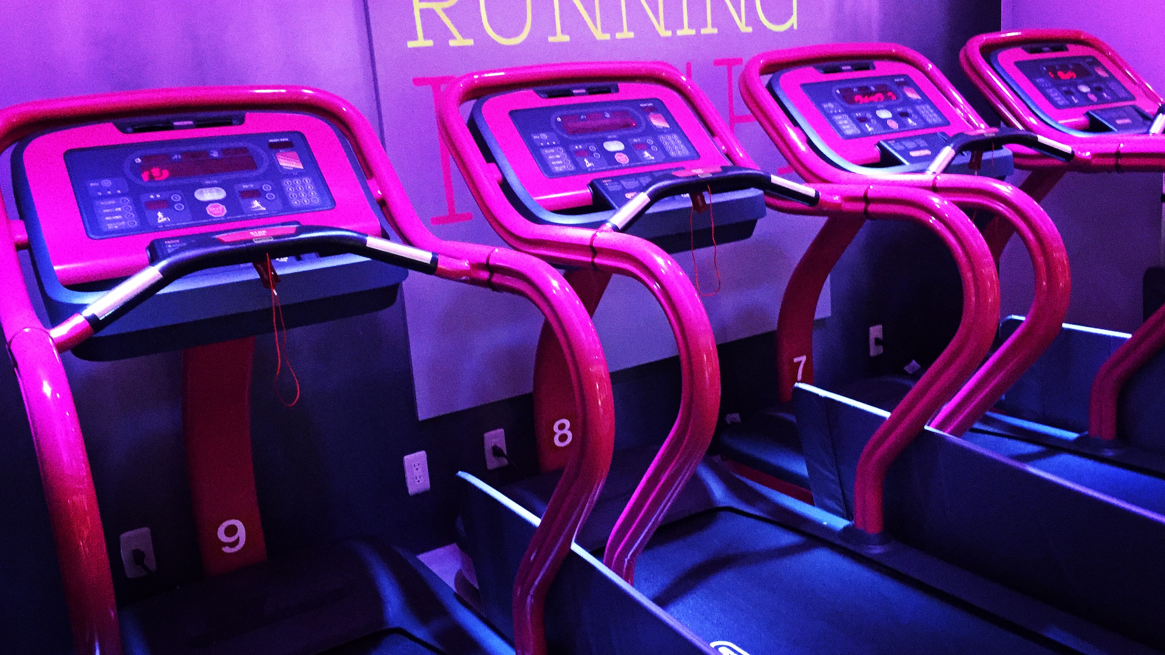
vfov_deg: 36.7
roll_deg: +4.6
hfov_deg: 61.0
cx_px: 589
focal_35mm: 32
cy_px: 310
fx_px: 988
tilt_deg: -11.2
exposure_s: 1/15
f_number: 2.2
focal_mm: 4.15
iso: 800
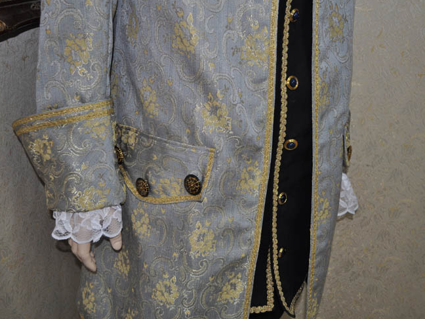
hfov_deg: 46.8
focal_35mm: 40
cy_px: 156
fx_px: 491
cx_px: 215
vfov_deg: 36.0
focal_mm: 24
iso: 720
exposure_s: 1/60
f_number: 4
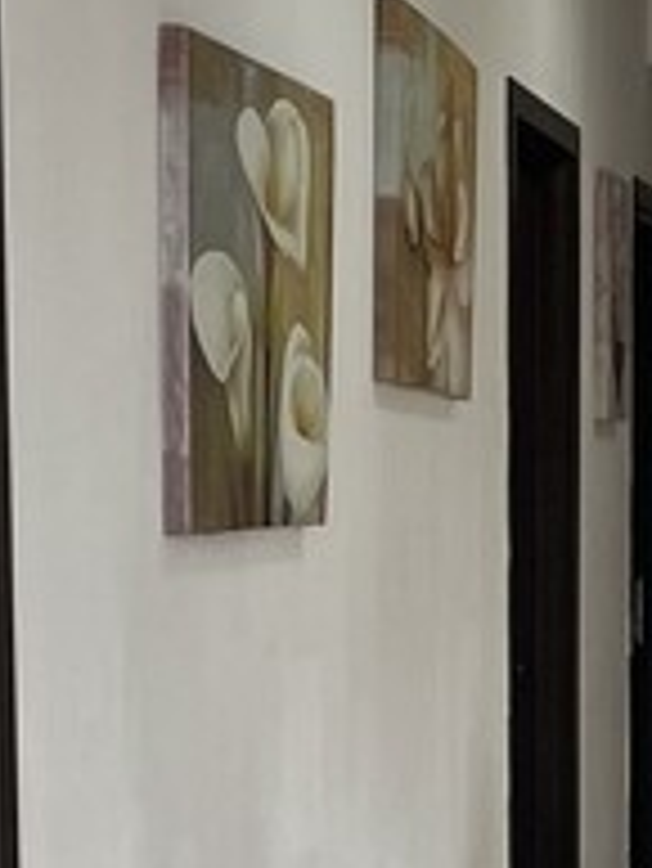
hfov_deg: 10.4
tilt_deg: -9.0
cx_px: 980
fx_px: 3462
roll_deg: -1.6
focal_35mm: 138
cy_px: 1025
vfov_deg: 13.9
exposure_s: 1/121
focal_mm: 4.2
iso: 125
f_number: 1.6
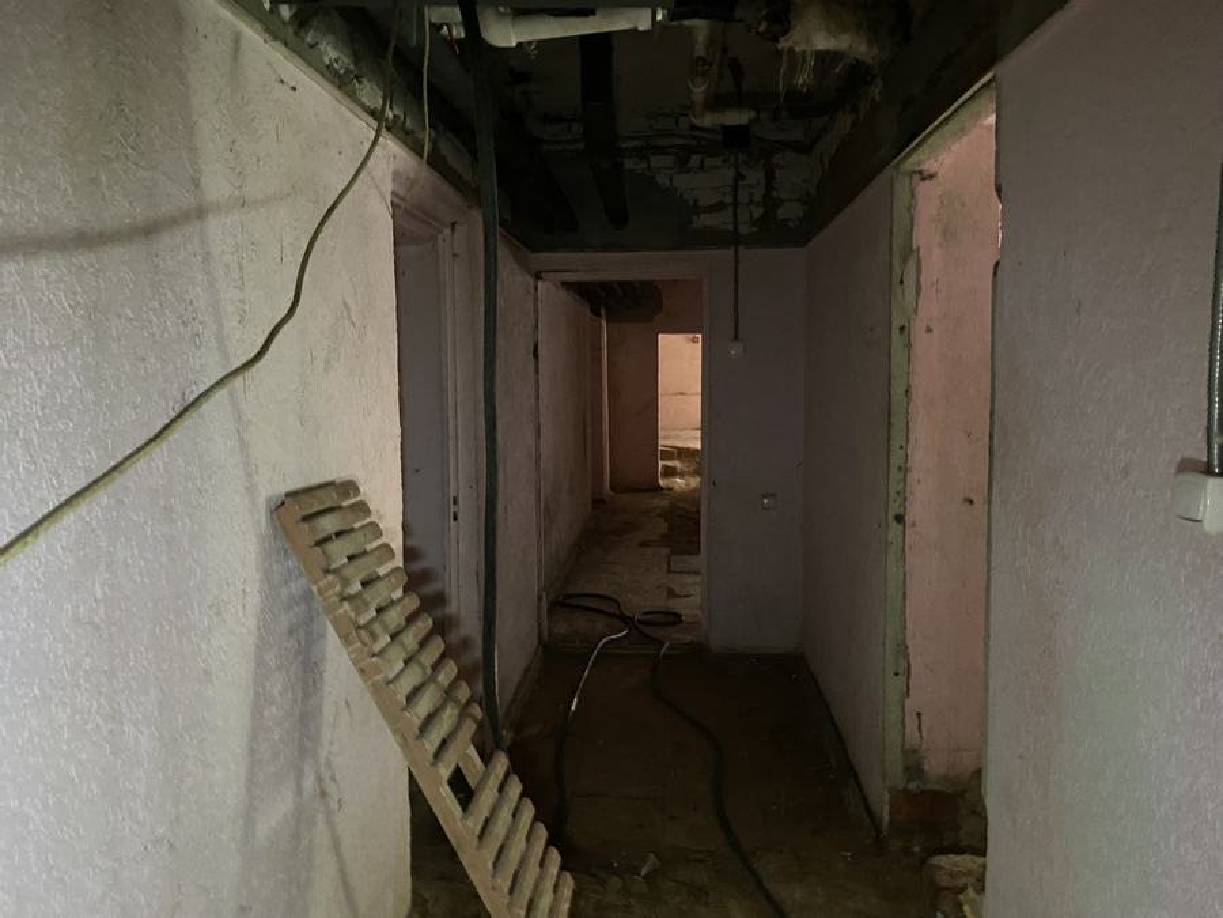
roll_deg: +1.0
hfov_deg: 67.3
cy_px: 459
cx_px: 612
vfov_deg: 53.1
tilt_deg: -3.4
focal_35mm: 26
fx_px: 919
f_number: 1.8
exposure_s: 1/25
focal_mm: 4.25
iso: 1000
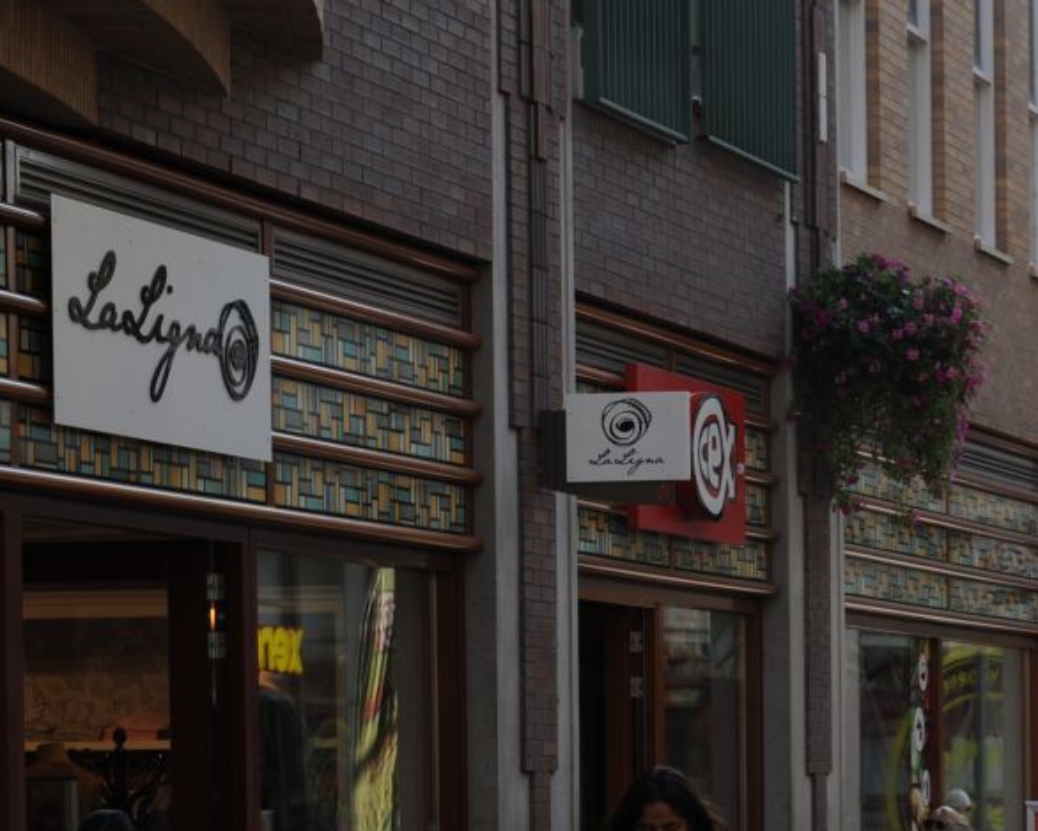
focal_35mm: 168
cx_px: 939
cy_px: 845
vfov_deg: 9.1
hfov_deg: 11.4
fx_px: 5162
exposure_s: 1/200
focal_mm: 70
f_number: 8
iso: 200
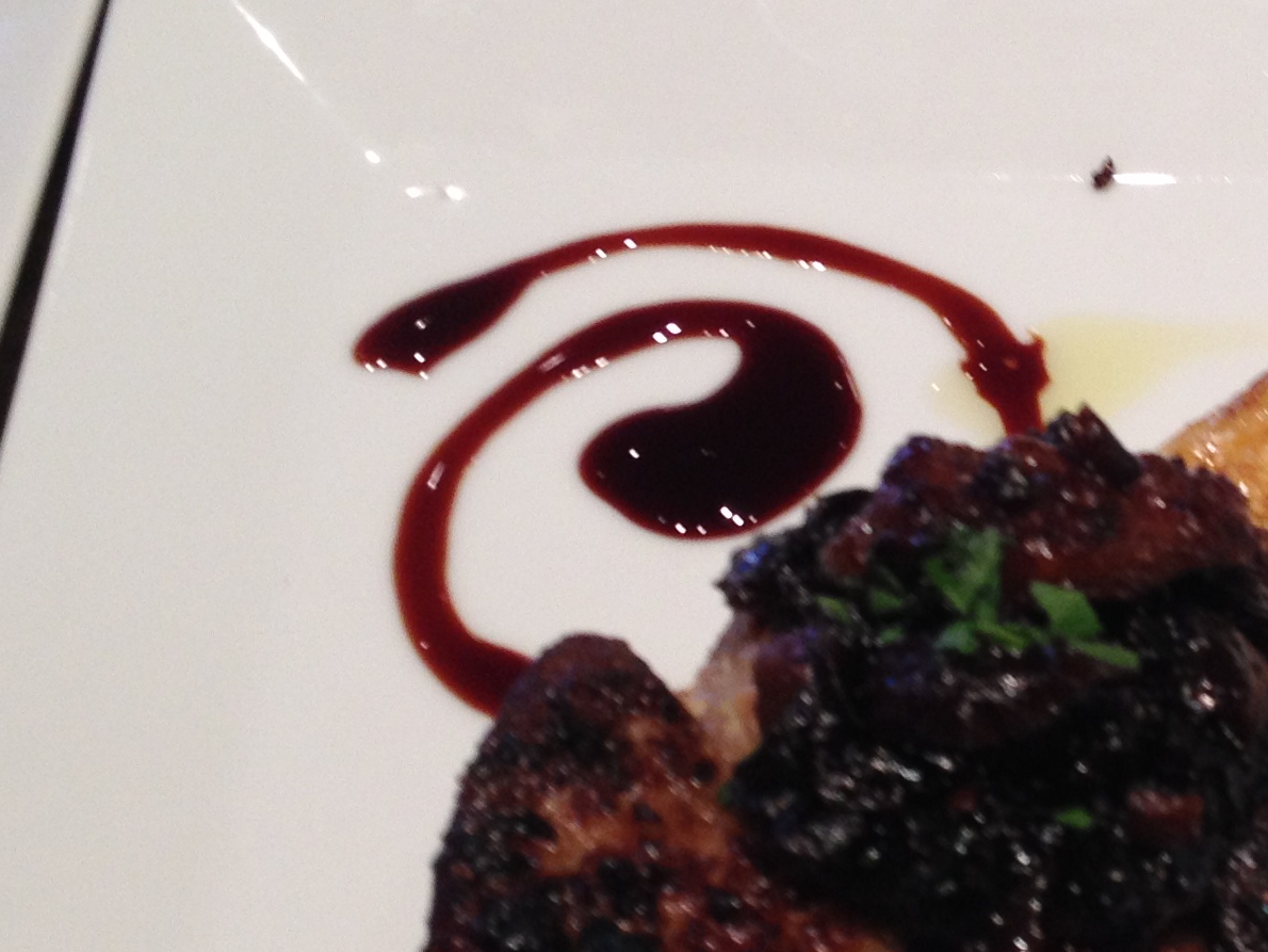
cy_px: 545
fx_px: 3517
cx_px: 1129
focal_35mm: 96
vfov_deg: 15.4
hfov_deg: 20.1
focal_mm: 4.28
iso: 80
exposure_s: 1/20
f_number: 2.4
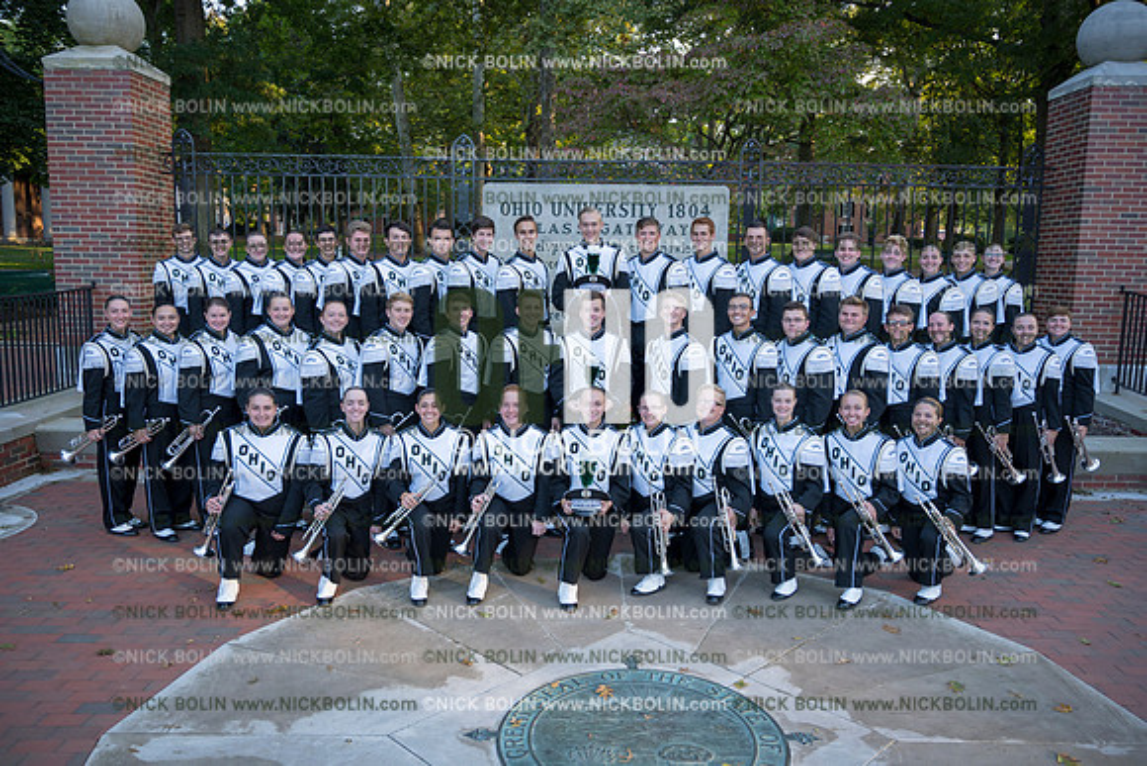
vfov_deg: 46.4
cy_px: 383
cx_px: 574
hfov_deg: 65.5
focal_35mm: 28
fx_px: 892
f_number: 4
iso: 125
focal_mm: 28
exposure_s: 1/125
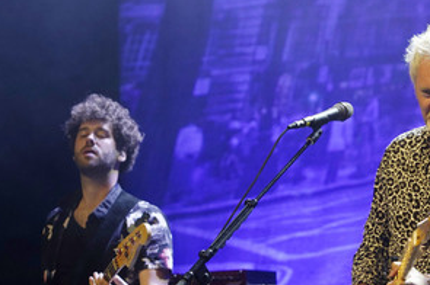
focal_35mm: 323
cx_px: 310
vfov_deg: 4.2
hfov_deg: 6.4
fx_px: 3854
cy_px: 201
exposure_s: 1/80
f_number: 6.3
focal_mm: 211
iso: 1600
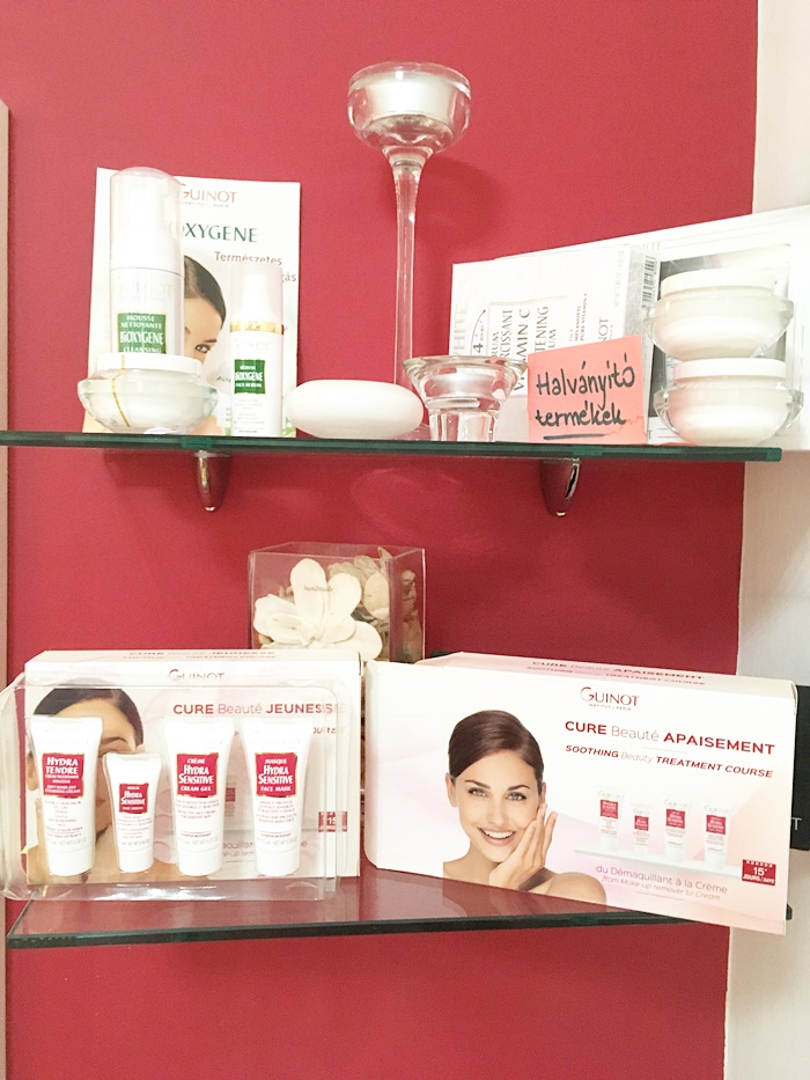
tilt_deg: -2.0
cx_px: 405
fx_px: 905
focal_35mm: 29
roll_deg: -0.6
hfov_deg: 48.2
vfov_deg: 61.7
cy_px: 540
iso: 200
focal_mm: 4.15
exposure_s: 1/33
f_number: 2.2
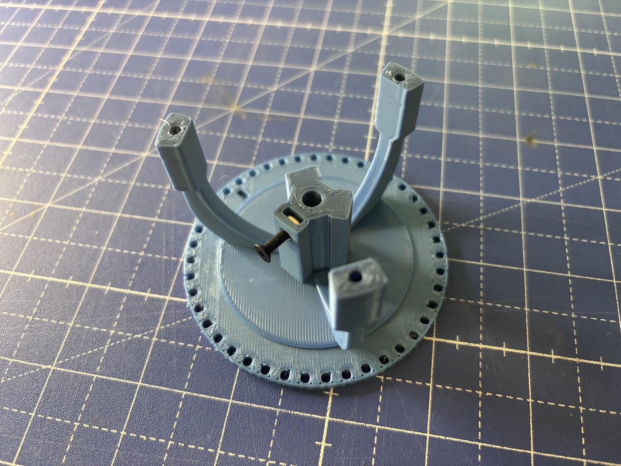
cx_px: 310
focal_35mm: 26
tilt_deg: -57.6
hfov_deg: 67.3
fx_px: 466
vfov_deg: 53.1
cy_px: 233
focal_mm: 5.96
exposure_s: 1/60
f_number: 1.6
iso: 250
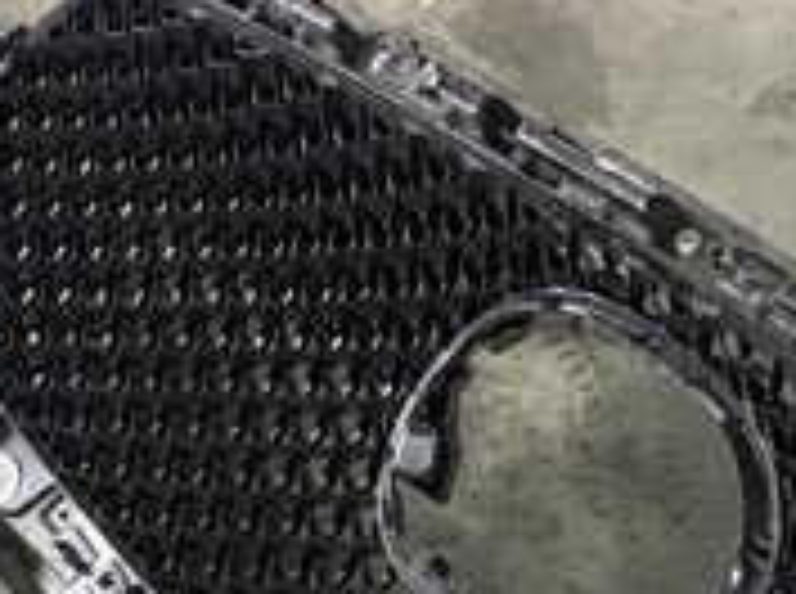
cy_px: 821
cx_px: 809
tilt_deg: -51.7
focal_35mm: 94
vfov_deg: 14.8
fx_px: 2157
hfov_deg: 20.2
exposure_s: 1/25
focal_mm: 4.25
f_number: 1.8
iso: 800
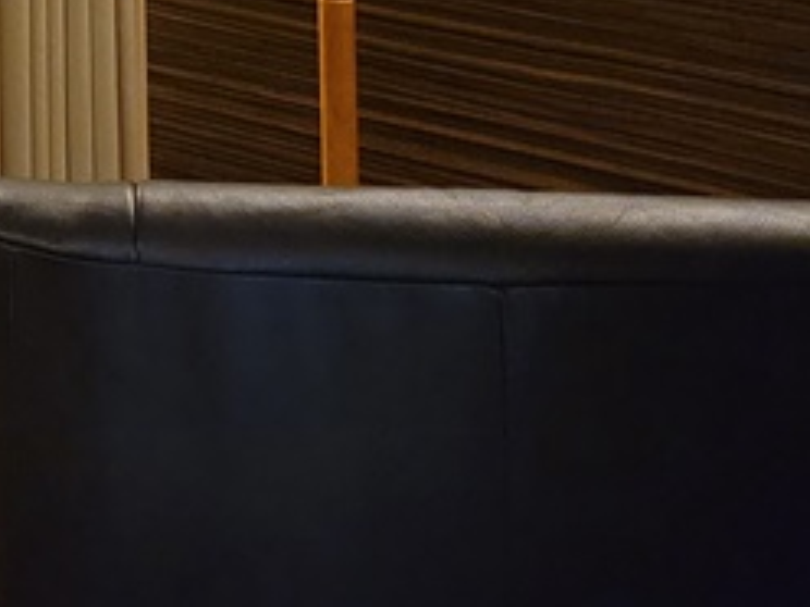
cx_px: -346
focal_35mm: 105
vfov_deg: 12.8
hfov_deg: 17.2
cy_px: -493
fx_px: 2457
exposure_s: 1/25
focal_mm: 5.4
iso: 1000
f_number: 1.8
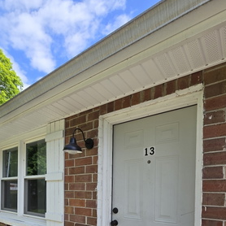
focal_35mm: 22
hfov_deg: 69.6
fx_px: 163
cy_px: 191
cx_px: 111
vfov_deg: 61.7
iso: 50
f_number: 2.2
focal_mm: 2.2
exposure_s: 1/1151
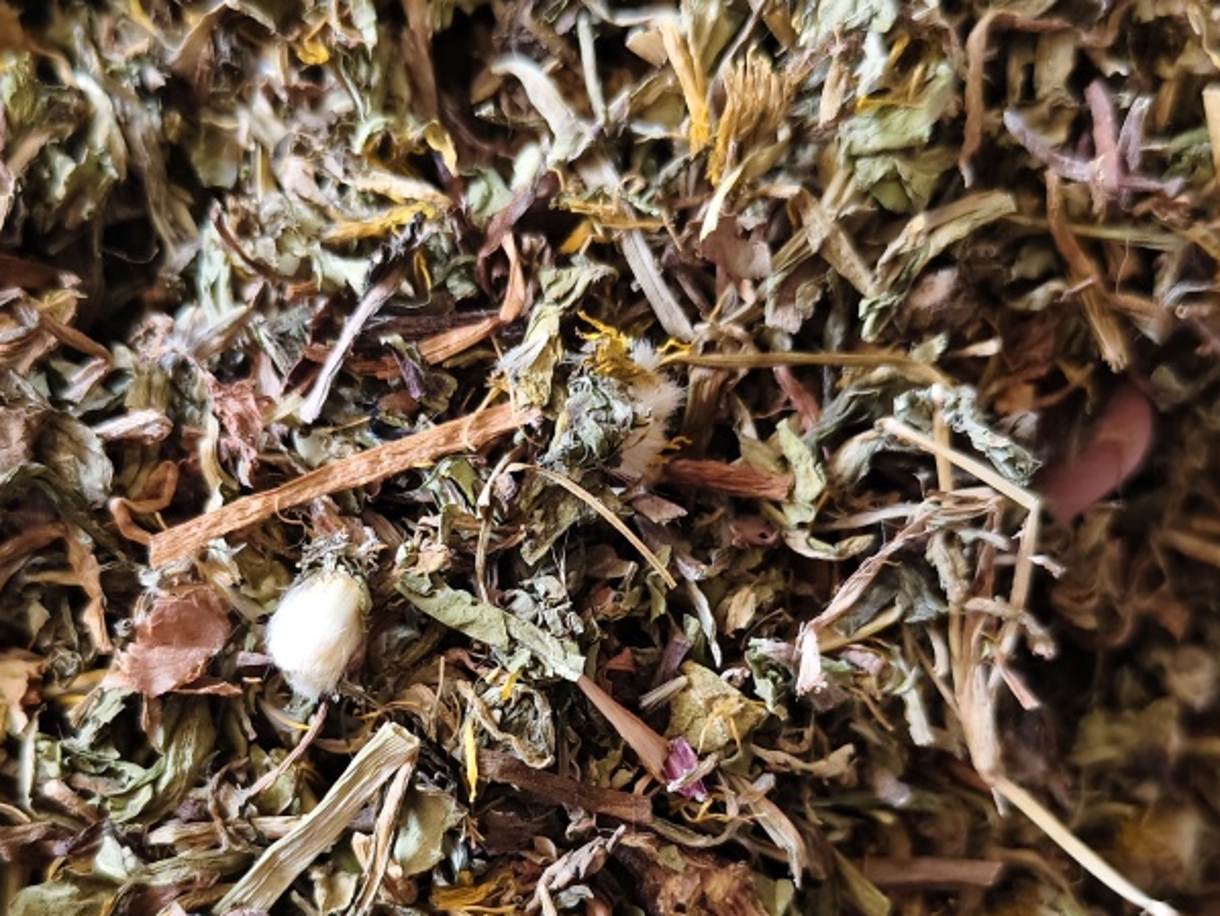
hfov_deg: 45.7
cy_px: 650
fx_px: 1446
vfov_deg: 34.6
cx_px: 555
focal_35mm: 41
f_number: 1.88
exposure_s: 1/282
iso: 3556
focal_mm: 5.56
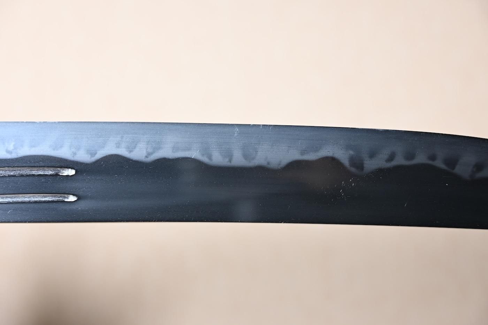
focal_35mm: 84
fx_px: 1138
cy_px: 162
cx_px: 244
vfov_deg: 16.3
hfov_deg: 24.2
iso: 100
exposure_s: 1/1.6
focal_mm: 56
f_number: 5
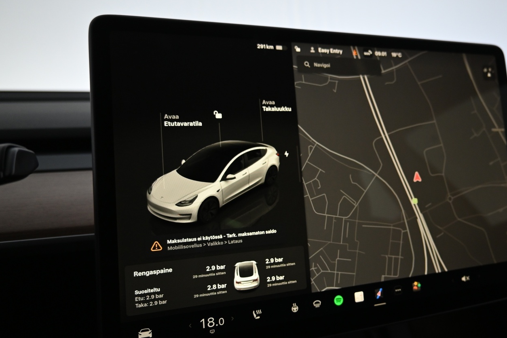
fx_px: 437
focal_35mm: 31
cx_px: 318
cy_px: 165
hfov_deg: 59.5
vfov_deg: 42.3
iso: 720
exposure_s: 1/25
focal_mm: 16
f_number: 3.5
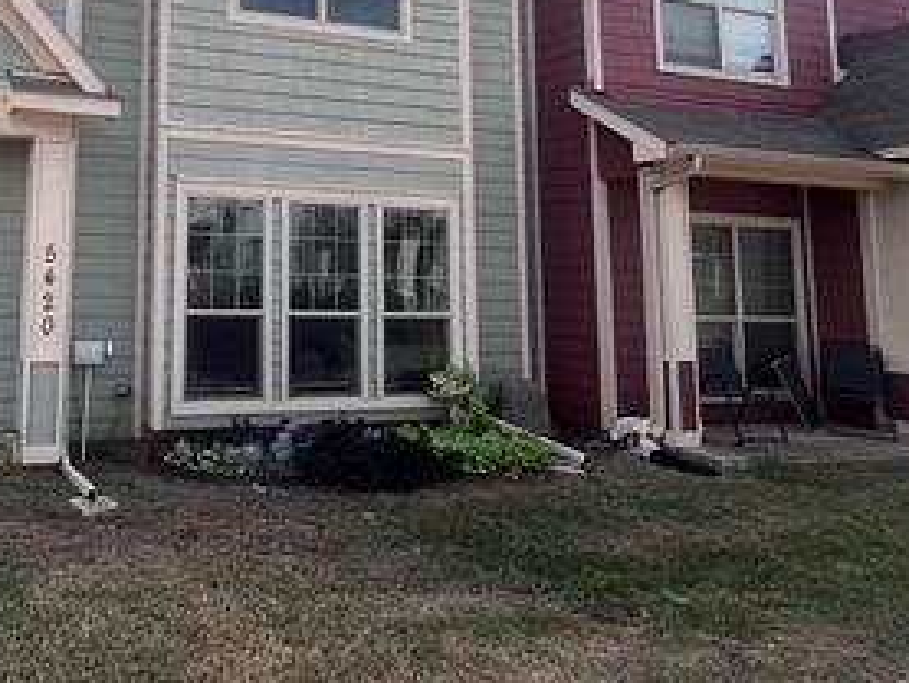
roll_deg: -1.8
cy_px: 164
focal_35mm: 30
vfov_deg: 45.1
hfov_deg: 54.9
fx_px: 788
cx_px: 158
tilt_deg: +7.5
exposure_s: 1/704
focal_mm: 1.57
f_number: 1.8
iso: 32
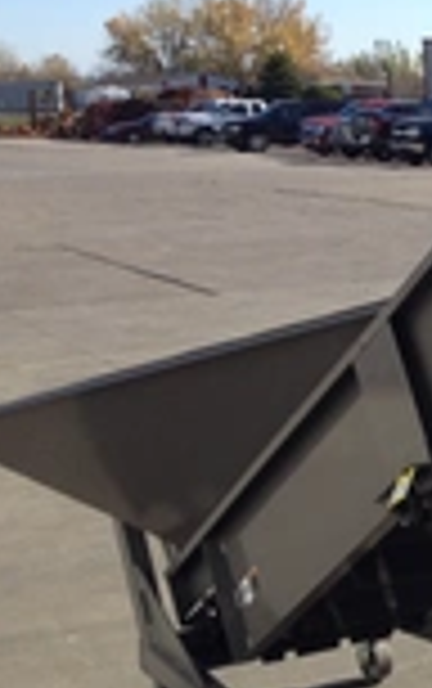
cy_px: 324
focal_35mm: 97
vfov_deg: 21.4
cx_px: 882
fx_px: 1822
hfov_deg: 12.0
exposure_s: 1/1346
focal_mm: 4.28
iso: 64
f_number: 2.4
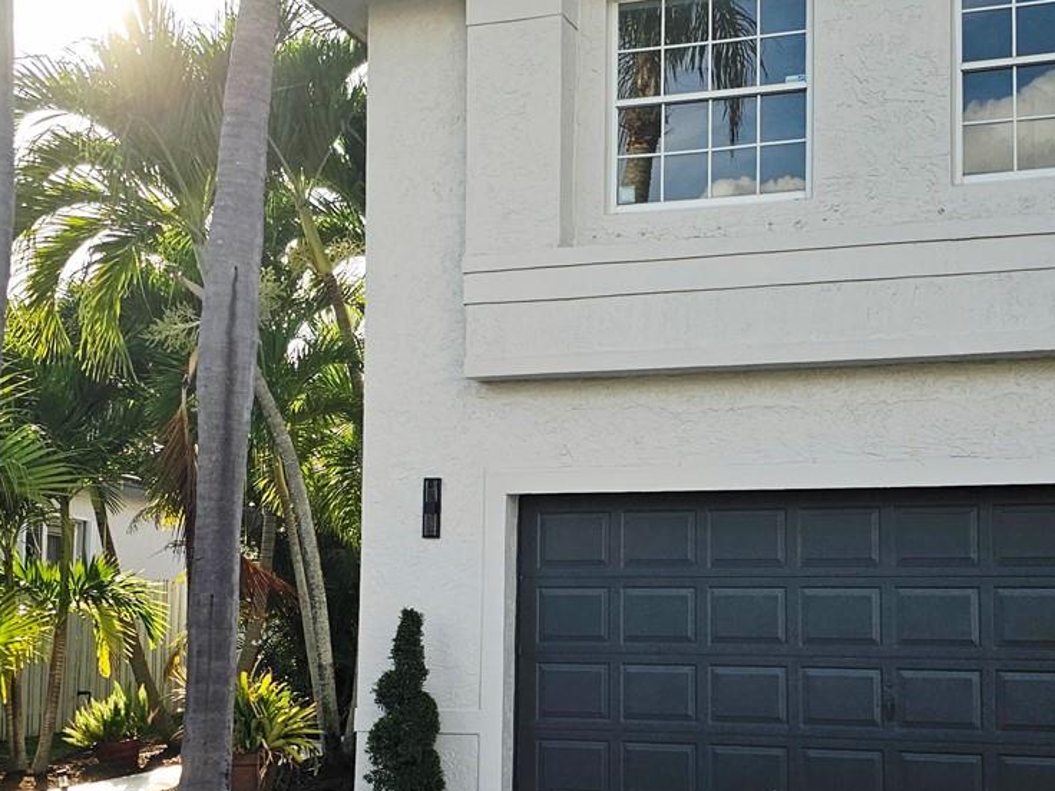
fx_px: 1524
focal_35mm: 50
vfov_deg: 29.0
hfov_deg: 38.1
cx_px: 581
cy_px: 490
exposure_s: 1/2000
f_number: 1.7
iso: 32
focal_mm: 6.3
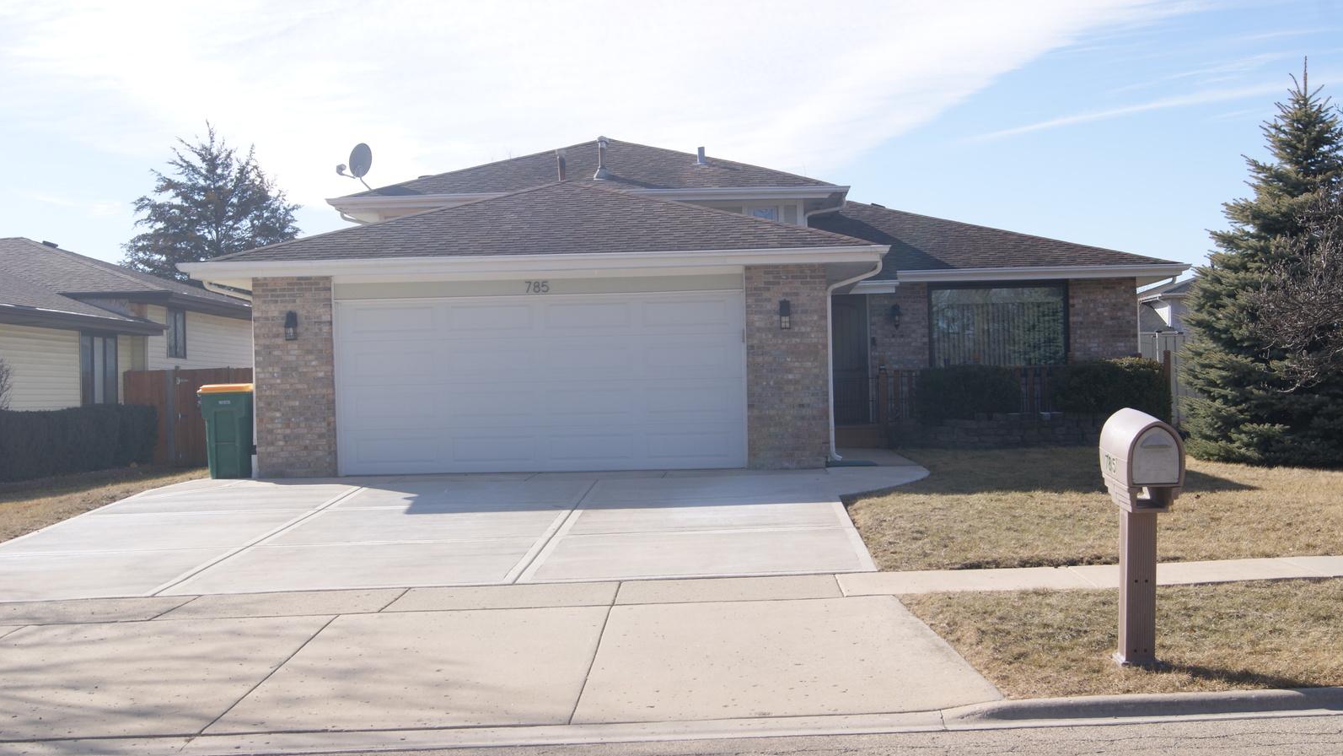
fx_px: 1709
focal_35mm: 48
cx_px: 670
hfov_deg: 42.9
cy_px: 374
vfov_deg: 24.9
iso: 100
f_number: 11
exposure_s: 1/125
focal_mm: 30
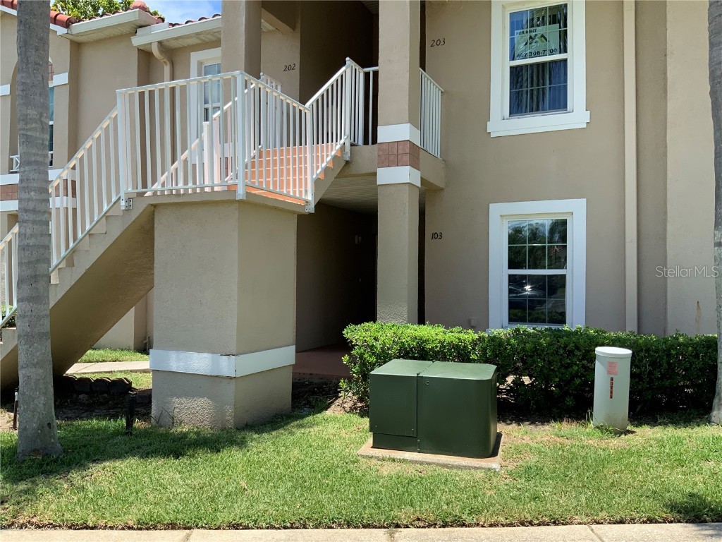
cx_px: 361
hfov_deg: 61.7
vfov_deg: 48.2
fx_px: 605
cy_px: 271
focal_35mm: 29
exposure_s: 1/944
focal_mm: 3
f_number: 1.8
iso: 16
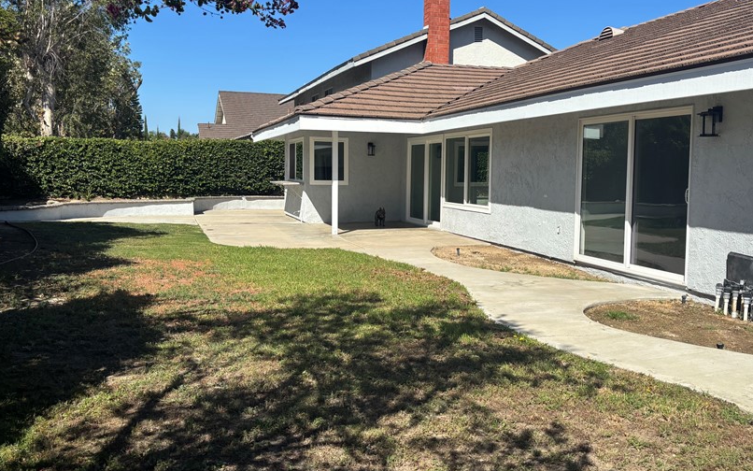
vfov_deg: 36.3
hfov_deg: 55.1
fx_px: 718
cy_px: 219
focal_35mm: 35
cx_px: 430
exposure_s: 1/3937
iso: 50
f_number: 1.6
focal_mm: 5.96
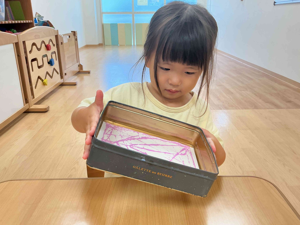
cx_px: 150
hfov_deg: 61.7
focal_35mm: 29
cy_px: 112
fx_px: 251
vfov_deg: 48.2
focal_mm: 3
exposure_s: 1/120
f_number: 1.8
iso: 40
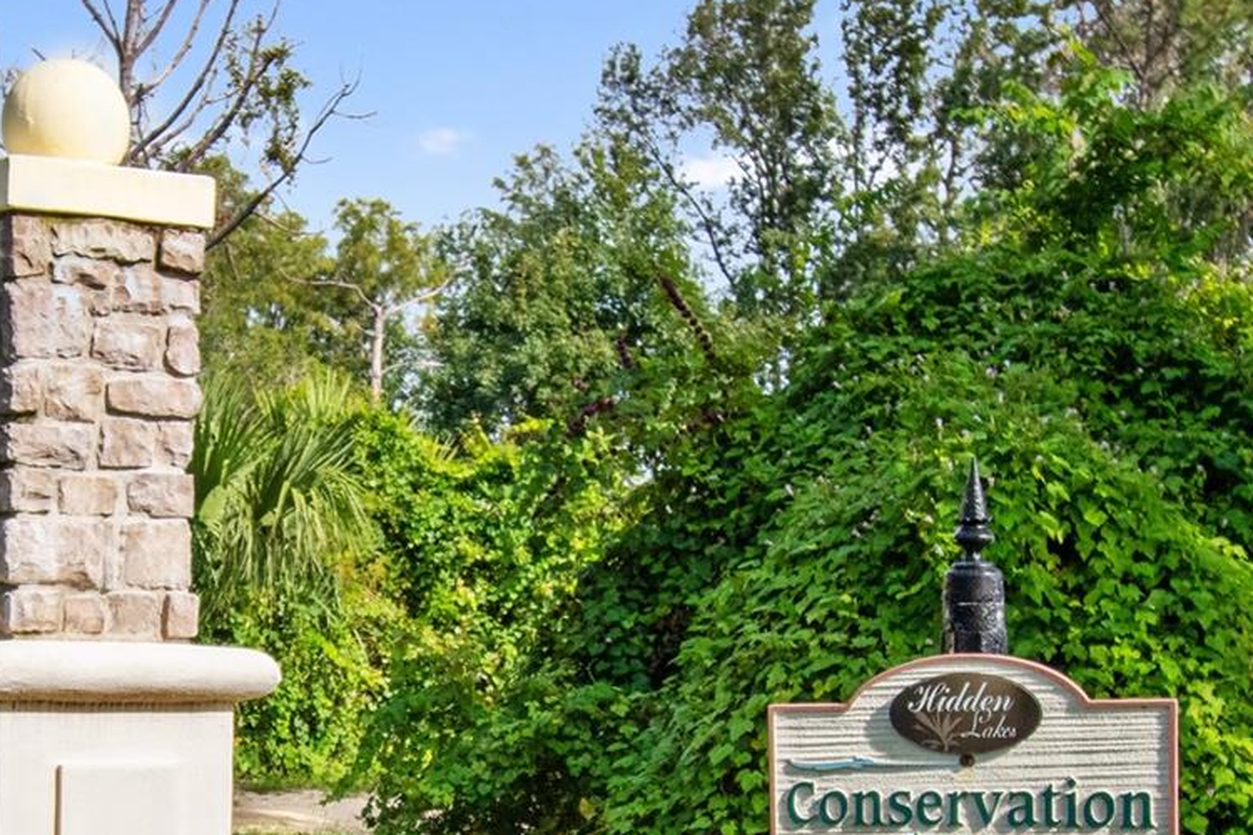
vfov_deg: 21.0
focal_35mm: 64
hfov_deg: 30.9
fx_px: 2227
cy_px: 680
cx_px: 312
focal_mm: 20
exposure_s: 1/1600
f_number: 5.6
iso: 800
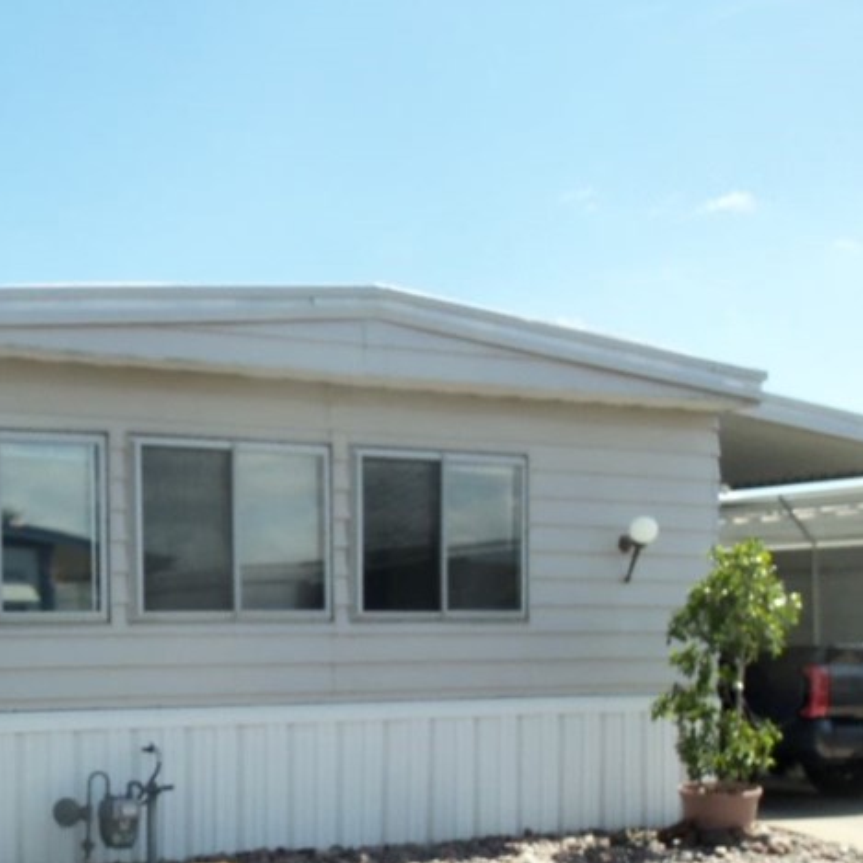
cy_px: 633
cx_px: 118
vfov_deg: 30.1
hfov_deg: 29.5
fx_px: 1580
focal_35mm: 56
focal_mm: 5.2
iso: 80
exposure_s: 1/100
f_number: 8.6
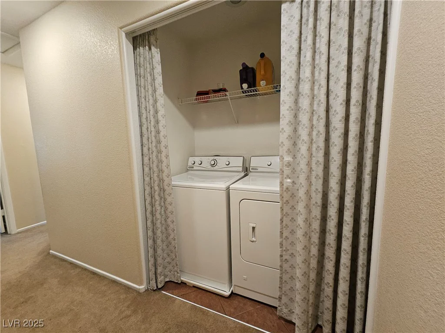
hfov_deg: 106.2
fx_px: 167
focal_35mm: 13
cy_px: 166
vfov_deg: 89.9
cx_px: 222
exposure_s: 1/40
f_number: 2.2
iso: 320
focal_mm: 1.74
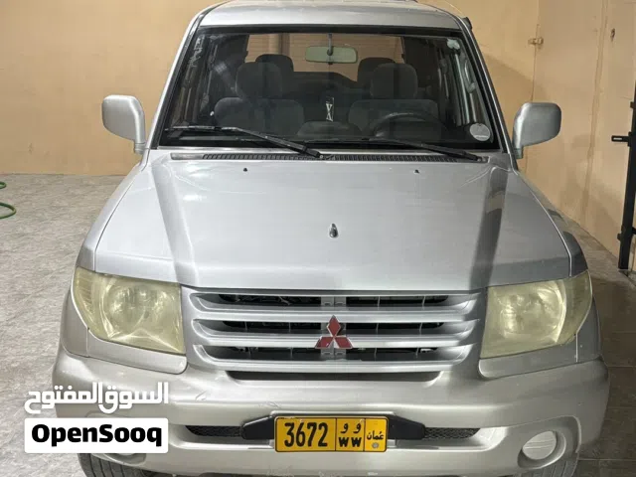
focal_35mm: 26
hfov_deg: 67.3
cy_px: 238
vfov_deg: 53.1
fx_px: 478
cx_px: 318
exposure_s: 1/50
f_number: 1.6
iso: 200
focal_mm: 5.96
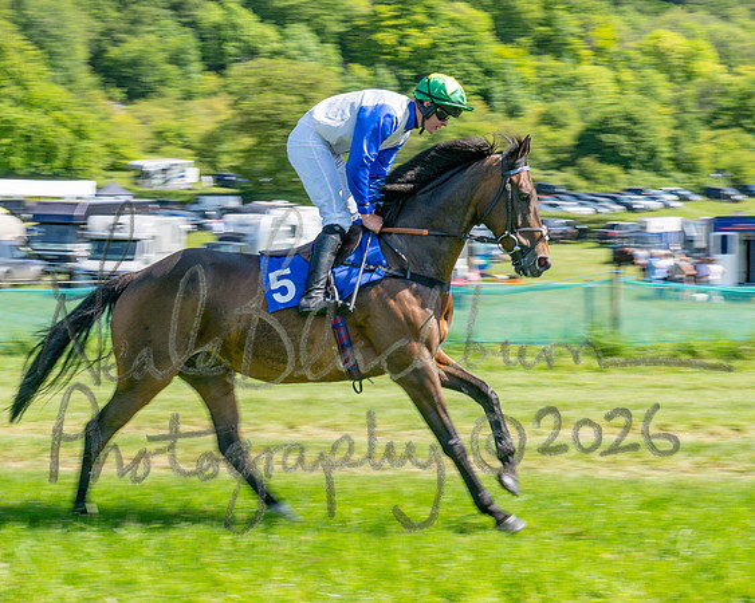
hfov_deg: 24.2
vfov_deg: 19.4
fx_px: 1761
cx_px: 321
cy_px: 302
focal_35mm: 79
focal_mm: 70
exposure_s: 1/160
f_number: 18
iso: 200
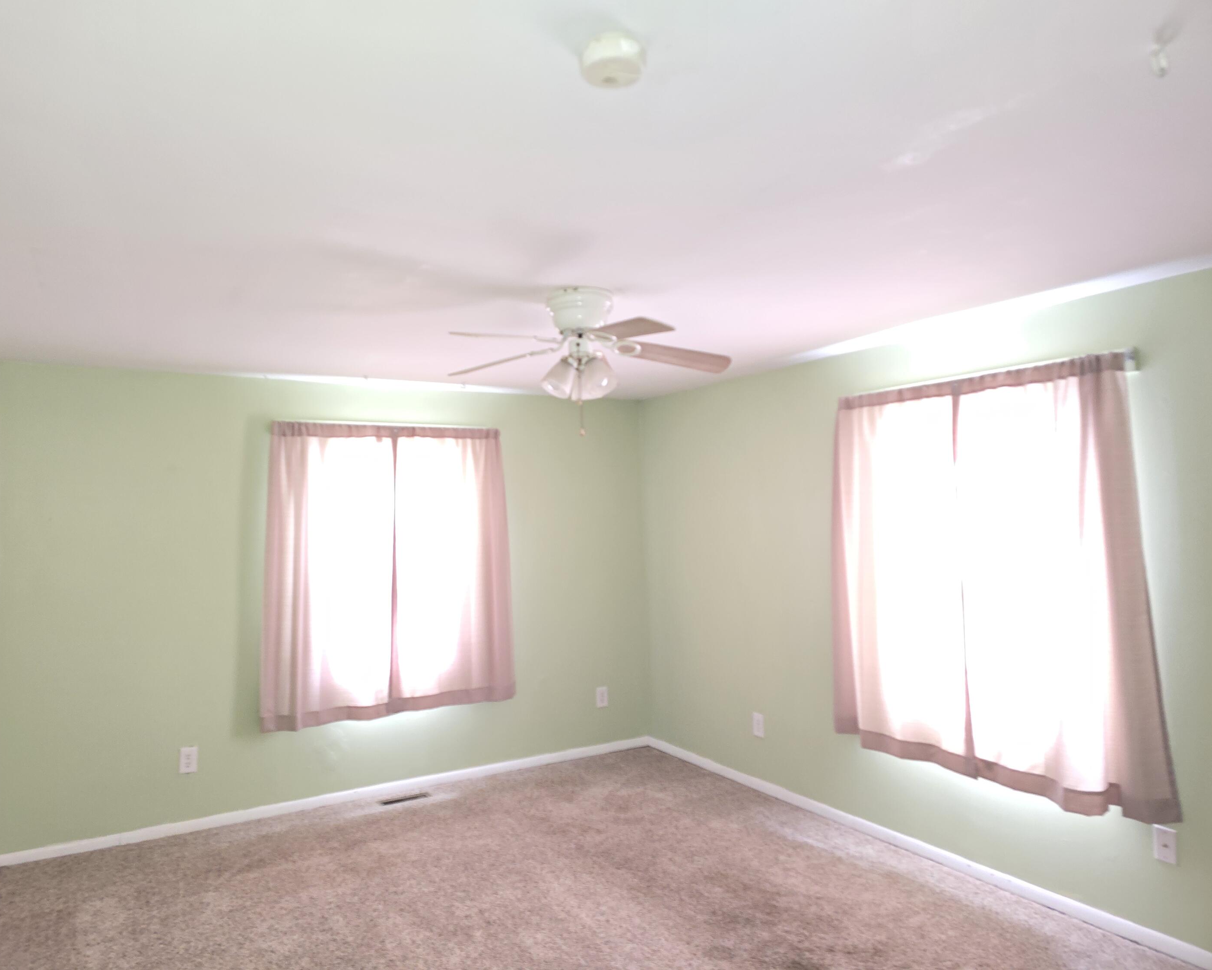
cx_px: 580
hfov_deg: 70.3
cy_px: 485
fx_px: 861
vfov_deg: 58.8
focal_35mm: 24
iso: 160
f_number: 1.7
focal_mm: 6.3
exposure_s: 1/12
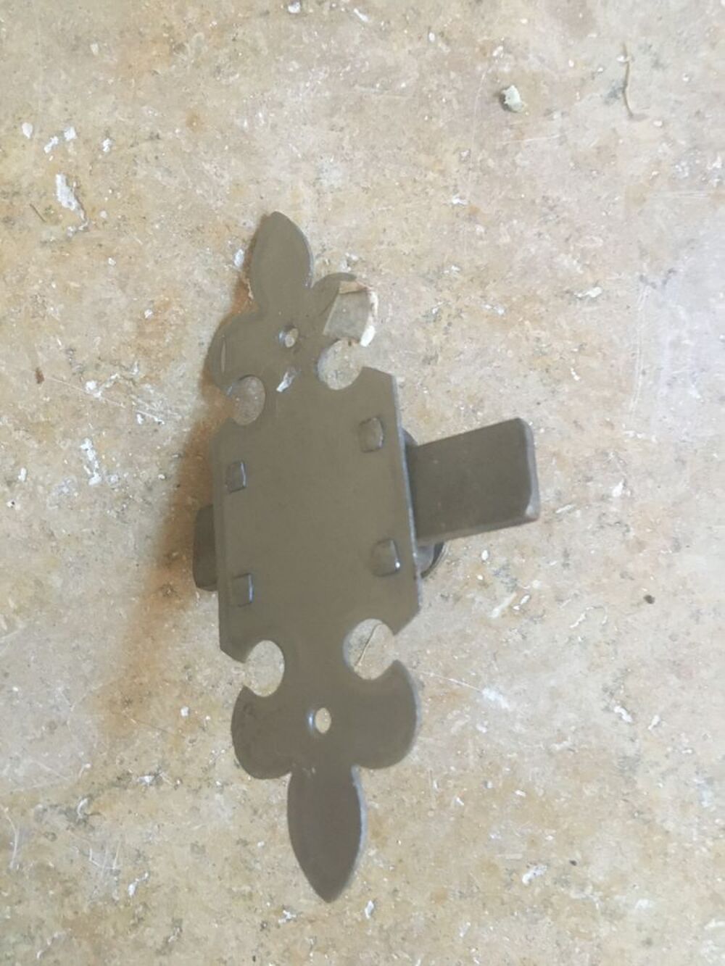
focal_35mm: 29
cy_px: 483
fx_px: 810
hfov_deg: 48.2
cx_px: 362
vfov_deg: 61.7
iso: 500
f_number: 2.2
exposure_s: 1/17
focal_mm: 4.15
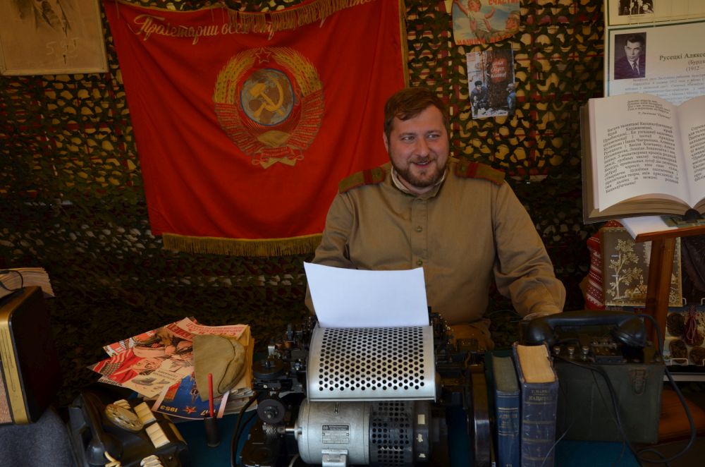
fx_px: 645
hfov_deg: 57.3
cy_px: 234
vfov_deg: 39.8
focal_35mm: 33
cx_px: 352
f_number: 6.3
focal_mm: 22
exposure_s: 1/160
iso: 200
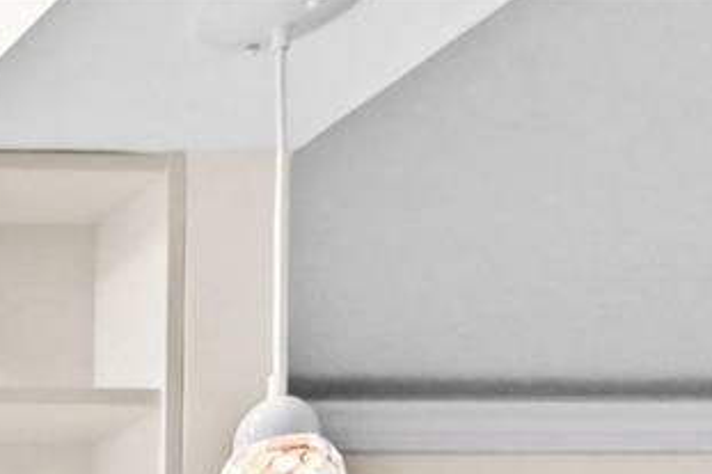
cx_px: -916
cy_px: 1207
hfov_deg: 16.1
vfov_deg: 13.1
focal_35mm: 72
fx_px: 1423
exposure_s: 1/60
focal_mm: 14
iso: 1250
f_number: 9
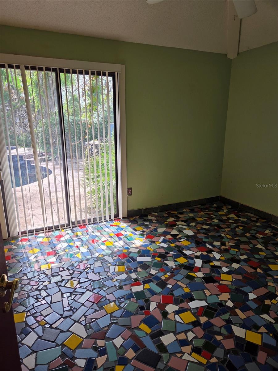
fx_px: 246
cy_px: 186
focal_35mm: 23
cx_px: 139
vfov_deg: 73.9
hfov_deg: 58.9
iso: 25
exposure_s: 1/180
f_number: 1.8
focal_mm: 5.4
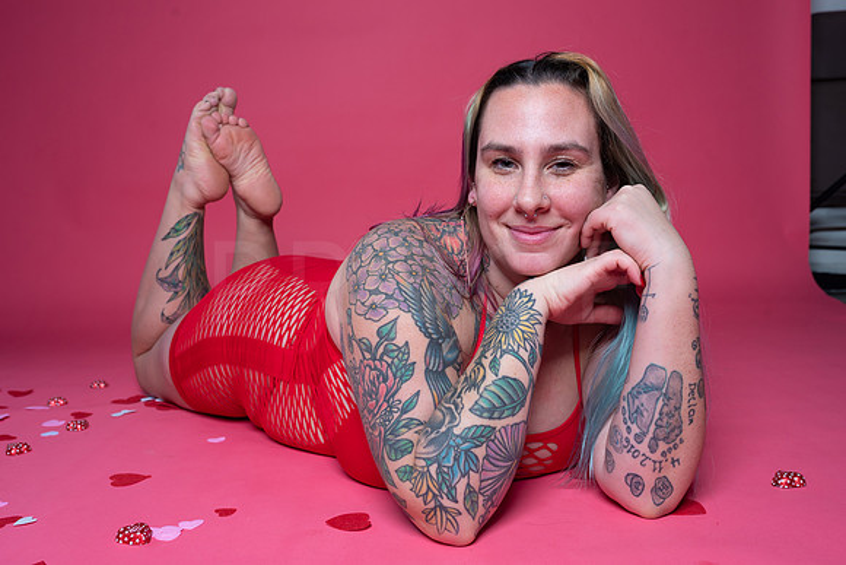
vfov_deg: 37.9
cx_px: 423
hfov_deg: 54.4
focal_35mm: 35
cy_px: 282
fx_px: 823
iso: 100
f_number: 8
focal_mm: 35
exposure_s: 1/160
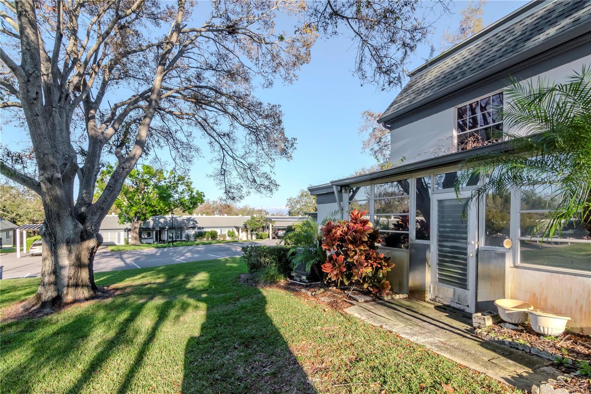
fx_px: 271
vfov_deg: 72.0
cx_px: 296
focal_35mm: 16
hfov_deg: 95.0
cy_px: 197
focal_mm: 11
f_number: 13
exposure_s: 1/320
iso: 640
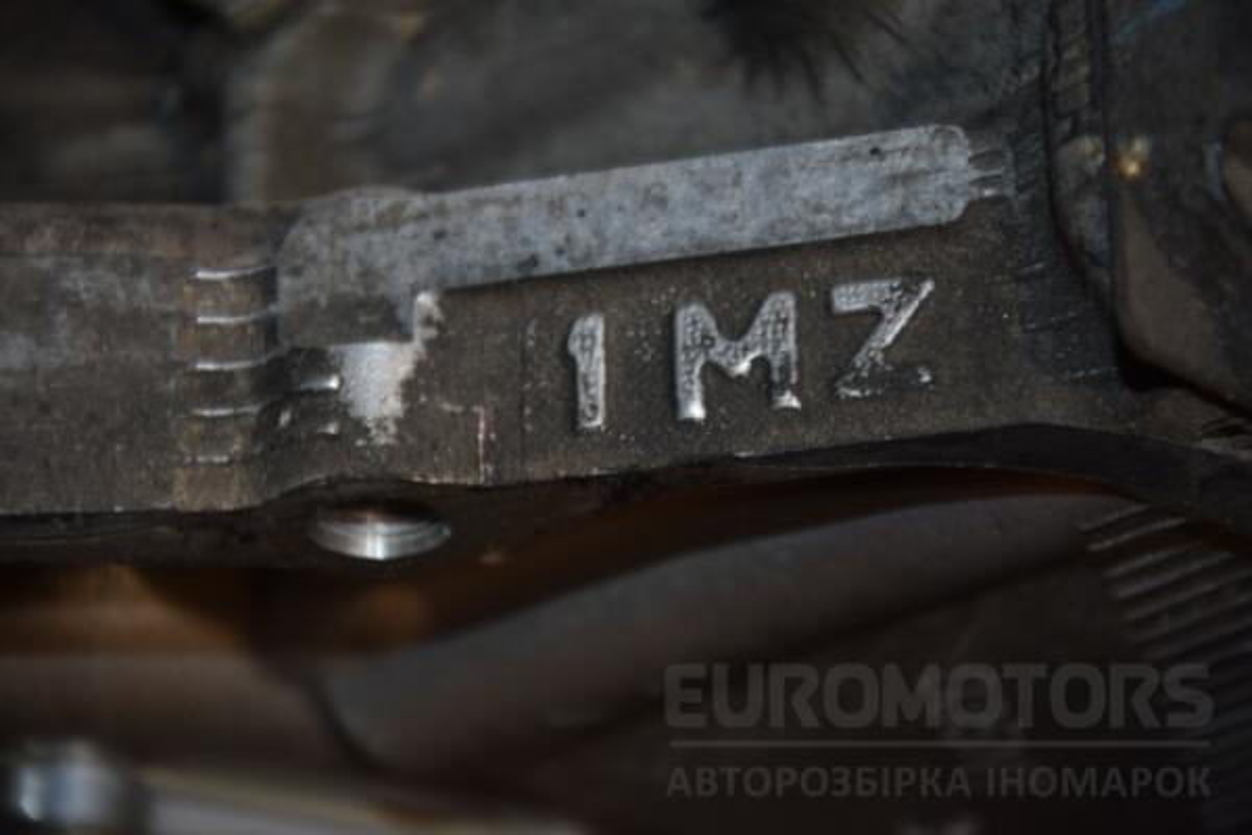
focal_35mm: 158
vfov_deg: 8.7
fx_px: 5477
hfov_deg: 13.0
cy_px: 418
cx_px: 626
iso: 800
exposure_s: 1/60
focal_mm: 105
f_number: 5.6
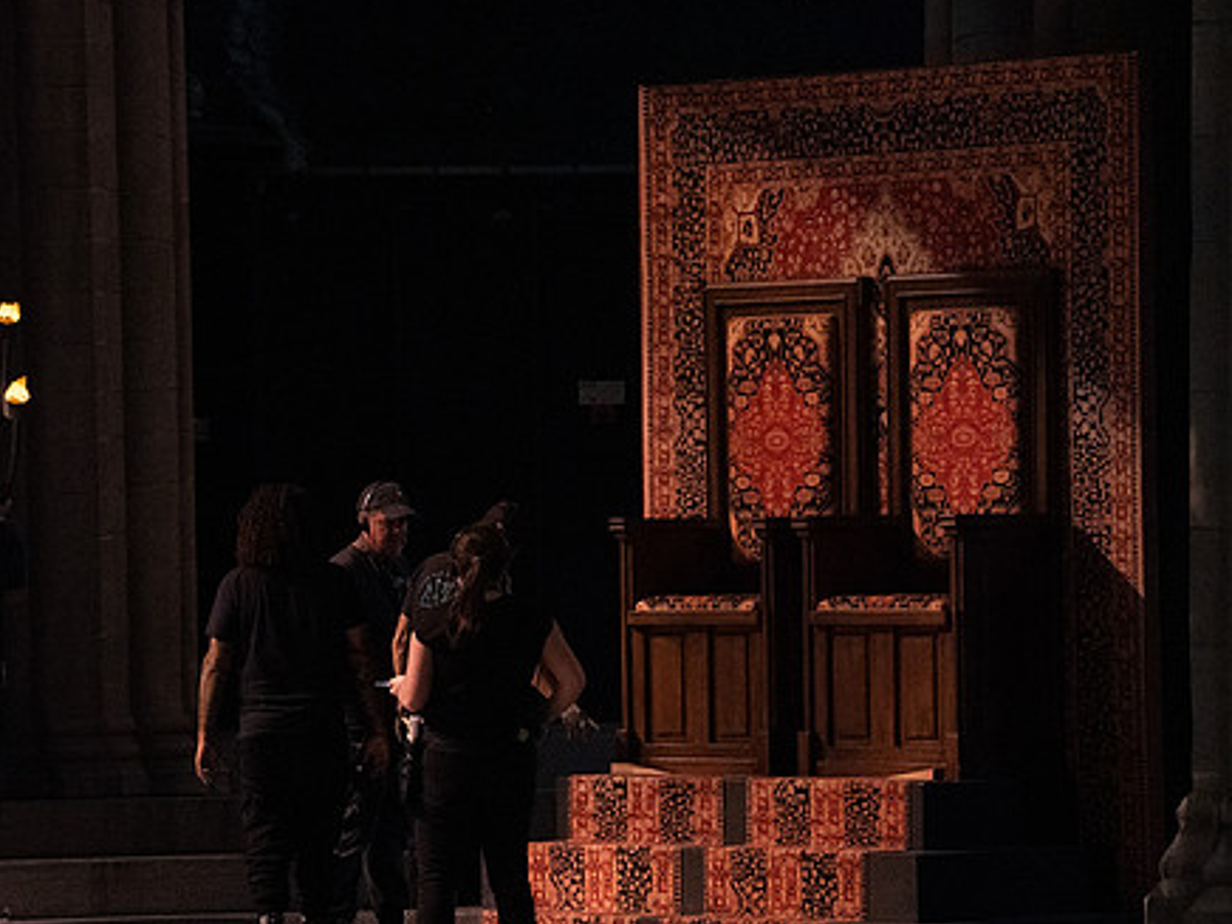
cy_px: 530
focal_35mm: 211
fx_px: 7510
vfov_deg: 7.0
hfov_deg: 9.4
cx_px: 543
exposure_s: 1/320
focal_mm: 165
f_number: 5
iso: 25600
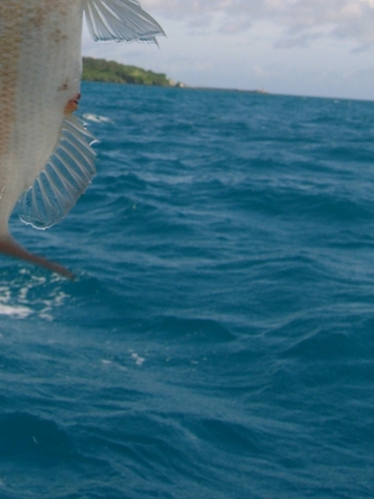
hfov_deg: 18.3
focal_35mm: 78
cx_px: -9
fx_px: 1125
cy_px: 3
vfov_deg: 24.0
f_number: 8
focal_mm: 7.9
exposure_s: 1/250
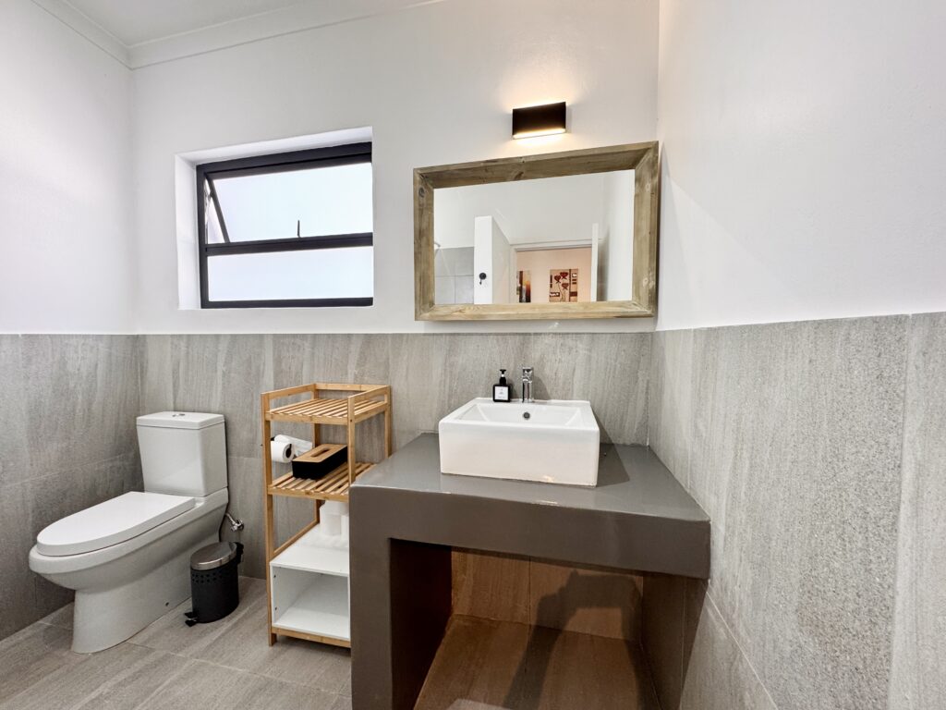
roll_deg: +1.1
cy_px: 355
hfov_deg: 102.1
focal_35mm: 14
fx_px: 383
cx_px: 473
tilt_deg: -2.4
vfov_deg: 85.7
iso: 125
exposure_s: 1/100
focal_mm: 2.22
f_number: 2.2
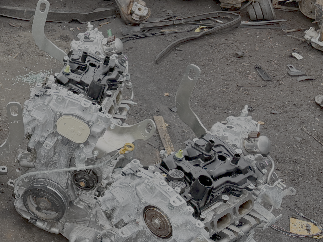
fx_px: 625
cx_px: -102
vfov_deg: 21.9
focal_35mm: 67
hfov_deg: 24.9
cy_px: 86
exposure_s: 1/1585
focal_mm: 6.76
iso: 100
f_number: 1.78
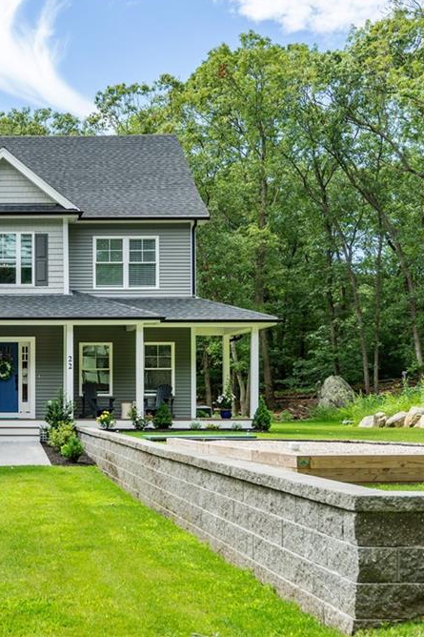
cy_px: 313
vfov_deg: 42.8
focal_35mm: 46
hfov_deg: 26.9
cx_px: -42
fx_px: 813
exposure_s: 1/160
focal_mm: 30
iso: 100
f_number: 6.3
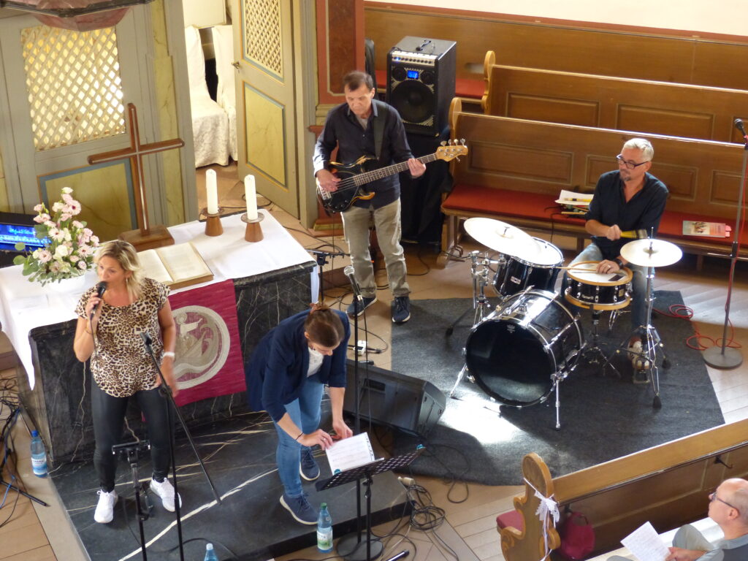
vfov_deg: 22.3
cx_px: 374
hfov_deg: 29.4
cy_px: 280
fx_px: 1426
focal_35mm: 66
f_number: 2.8
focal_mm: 11.9
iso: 400
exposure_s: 1/15
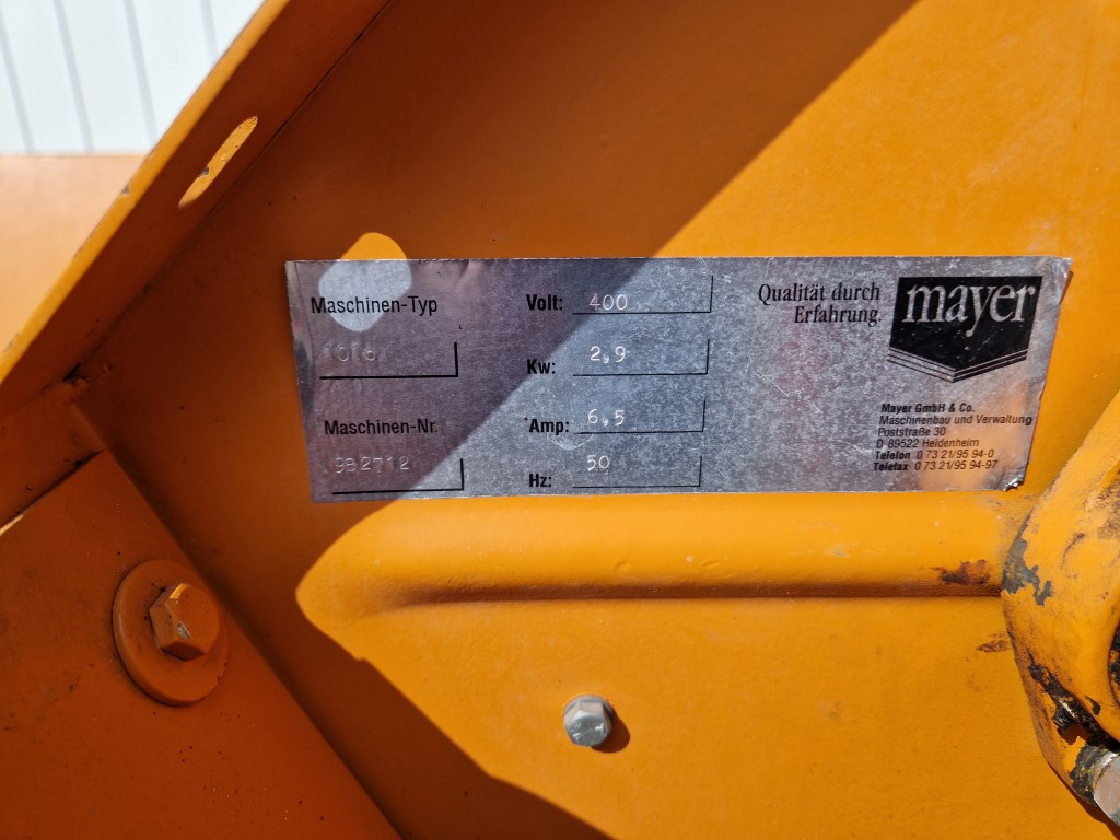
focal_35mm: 23
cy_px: 420
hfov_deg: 73.9
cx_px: 560
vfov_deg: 58.9
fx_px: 744
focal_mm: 5.4
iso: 50
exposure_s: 1/1716
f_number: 1.8
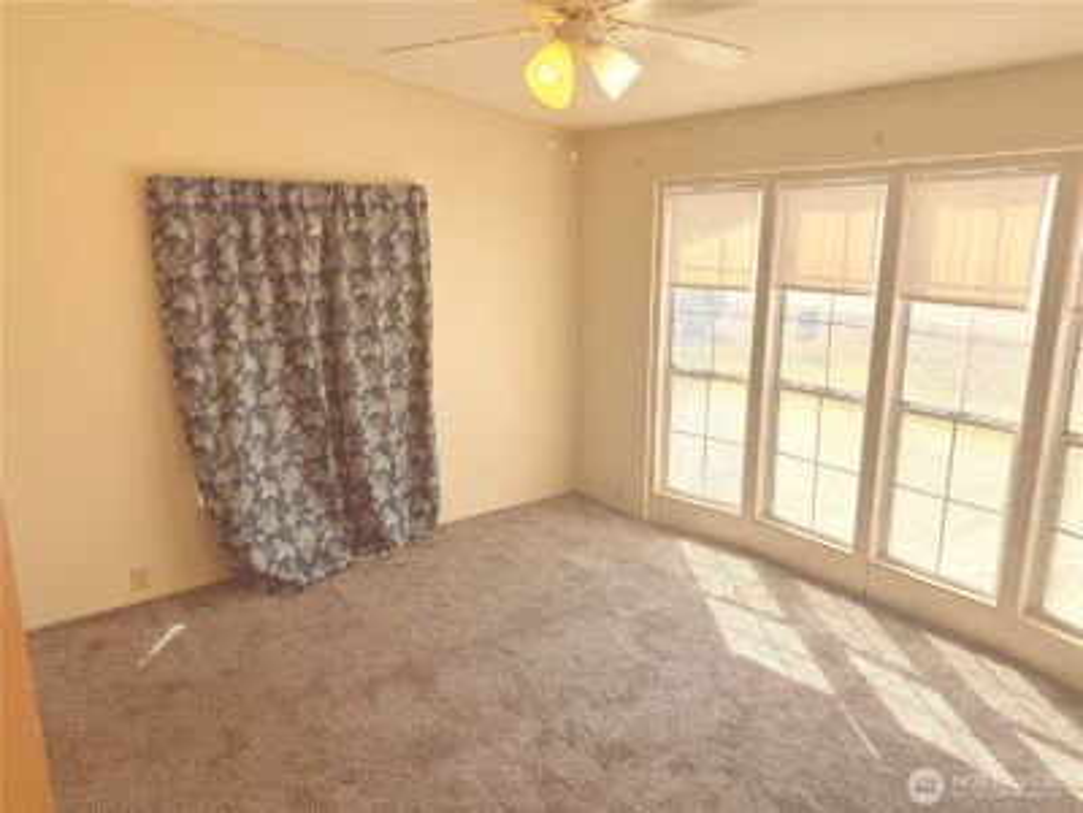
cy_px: 406
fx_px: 751
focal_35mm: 24
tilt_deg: -12.8
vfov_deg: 56.8
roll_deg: -0.1
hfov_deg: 71.6
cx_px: 542
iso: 80
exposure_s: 1/888
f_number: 1.78
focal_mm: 6.76
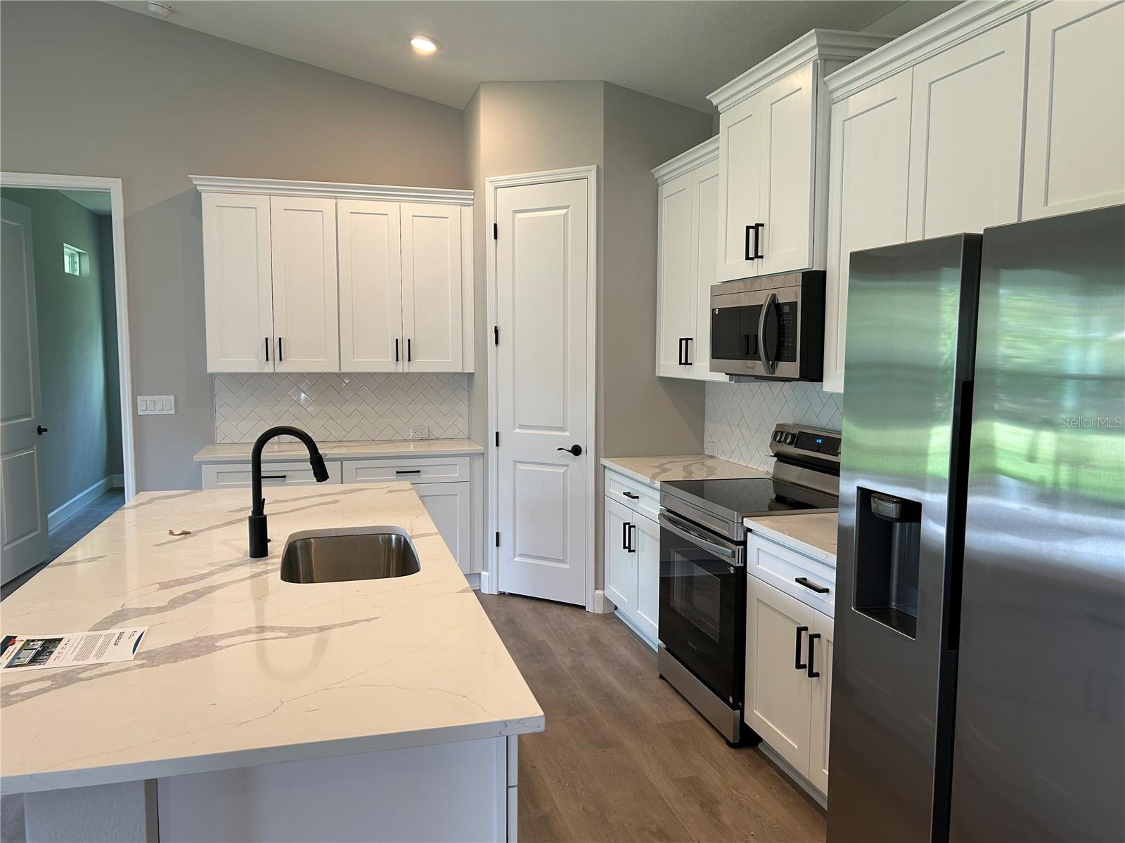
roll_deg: +0.0
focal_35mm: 26
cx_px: 562
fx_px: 845
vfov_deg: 53.1
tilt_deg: -4.4
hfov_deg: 67.3
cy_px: 422
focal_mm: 5.7
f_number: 1.5
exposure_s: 1/120
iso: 80
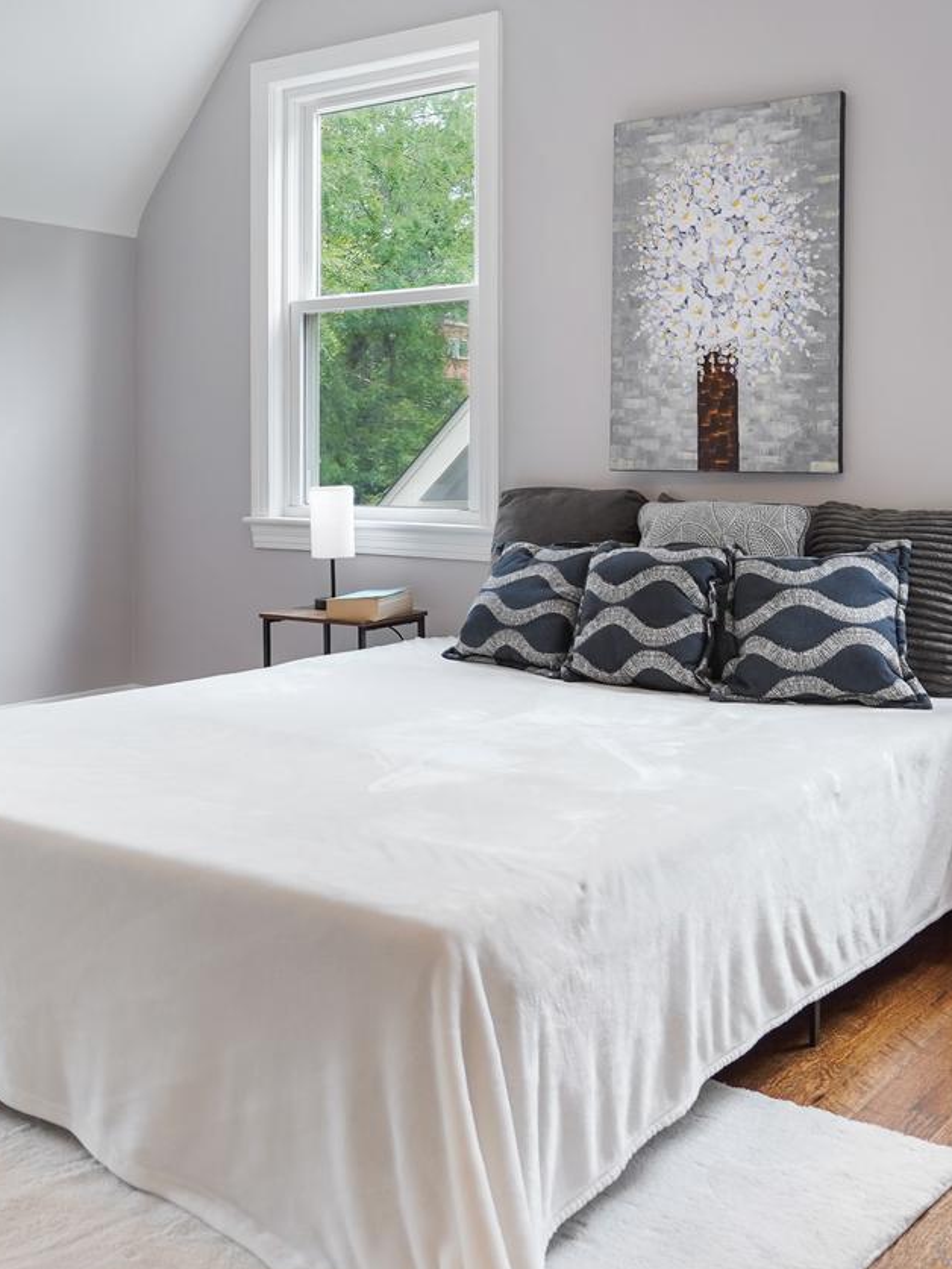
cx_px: 370
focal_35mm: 40
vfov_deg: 46.4
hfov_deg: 35.8
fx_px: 1466
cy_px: 474
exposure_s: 1/50
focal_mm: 17
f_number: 3.5
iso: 320
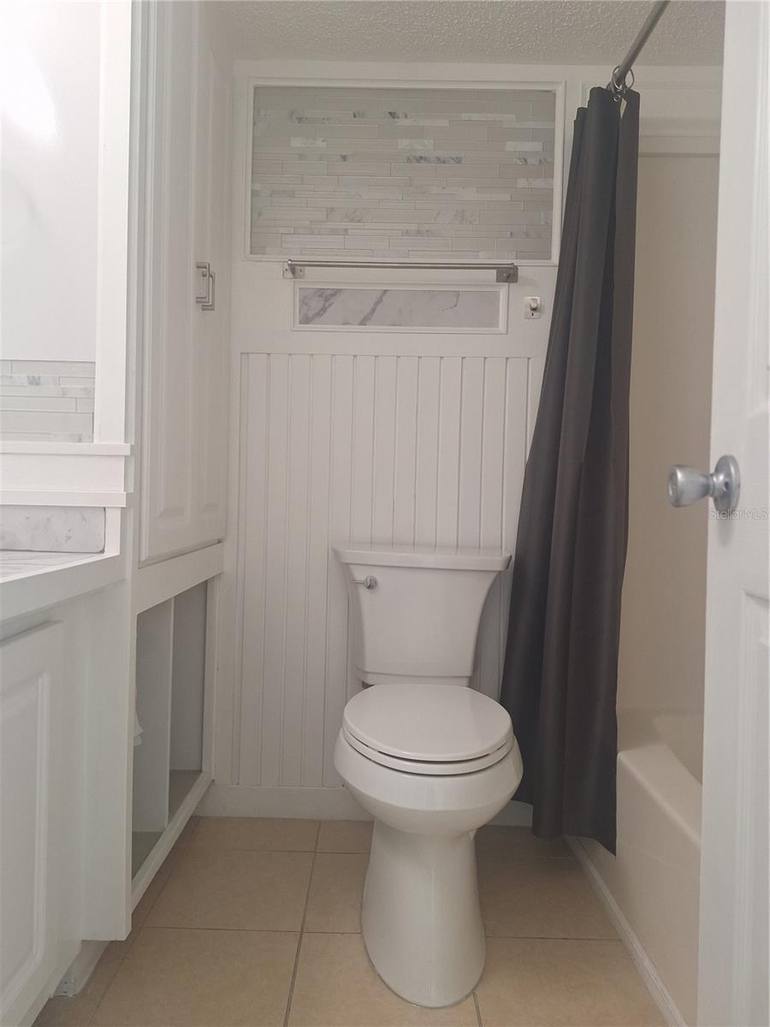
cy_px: 514
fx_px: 682
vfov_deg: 73.9
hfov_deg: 58.9
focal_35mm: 23
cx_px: 385
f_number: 1.8
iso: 64
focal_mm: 5.54
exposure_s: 1/60
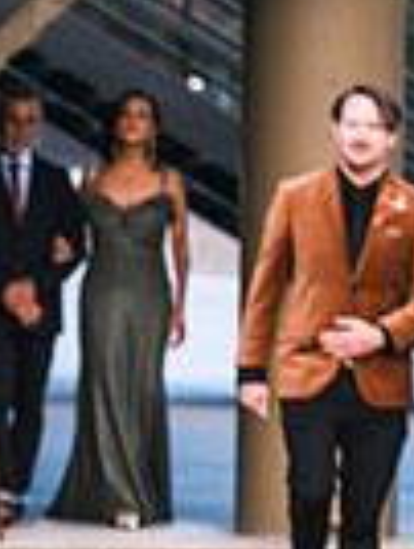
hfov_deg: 3.1
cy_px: 637
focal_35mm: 482
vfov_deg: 4.1
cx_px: -455
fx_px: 7662
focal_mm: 77.3
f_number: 2.8
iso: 400
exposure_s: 1/950
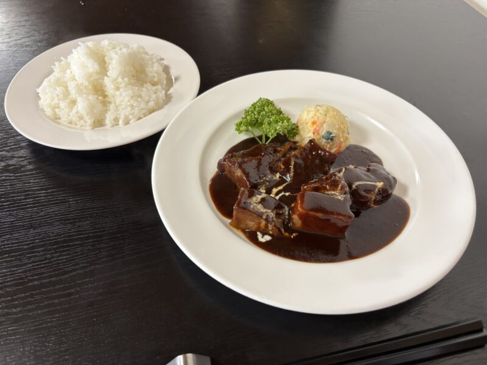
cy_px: 182
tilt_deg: -49.4
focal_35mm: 26
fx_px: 366
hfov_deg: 67.3
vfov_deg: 53.1
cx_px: 244
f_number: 1.6
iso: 100
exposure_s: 1/50
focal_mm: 5.96
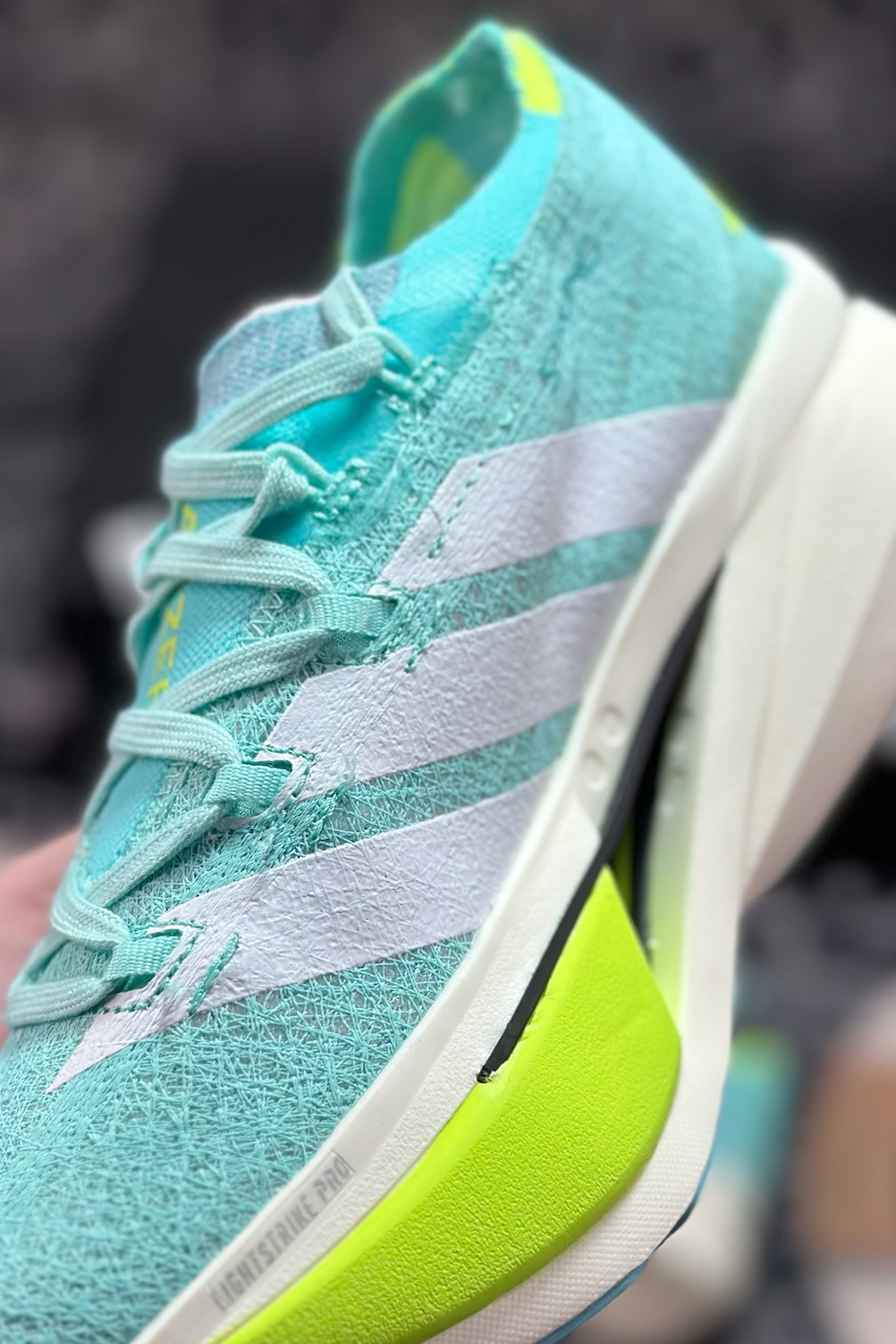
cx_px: 443
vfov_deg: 29.6
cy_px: 810
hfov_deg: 20.0
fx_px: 2540
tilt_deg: -54.0
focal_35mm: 68
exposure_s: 1/1497
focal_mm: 6.86
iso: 80
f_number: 1.78
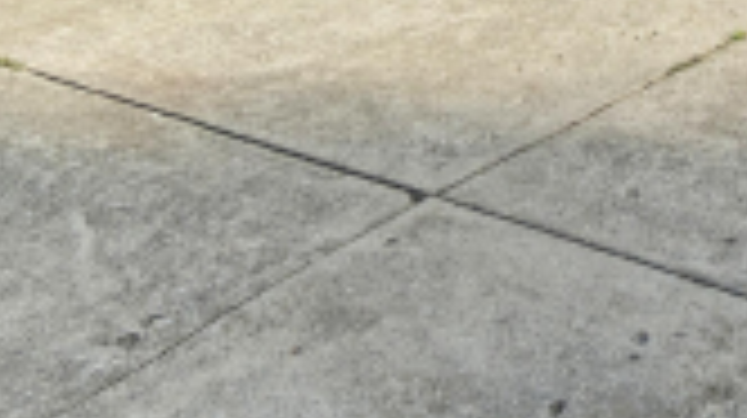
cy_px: -481
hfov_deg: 27.9
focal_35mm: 71
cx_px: 760
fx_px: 1405
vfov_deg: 13.7
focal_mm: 10
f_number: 8
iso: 400
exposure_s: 1/500
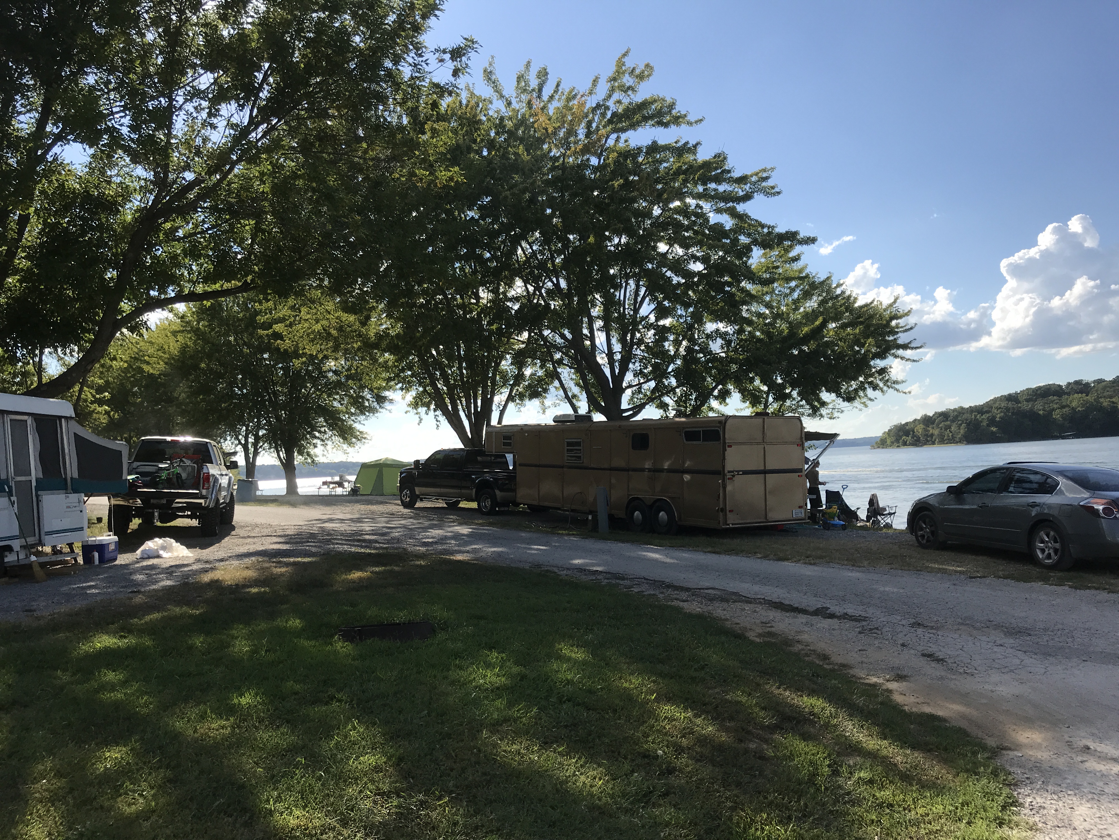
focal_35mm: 28
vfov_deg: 49.7
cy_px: 420
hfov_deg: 63.4
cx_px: 560
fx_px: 905
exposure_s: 1/2457
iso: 20
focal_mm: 3.99
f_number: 1.8
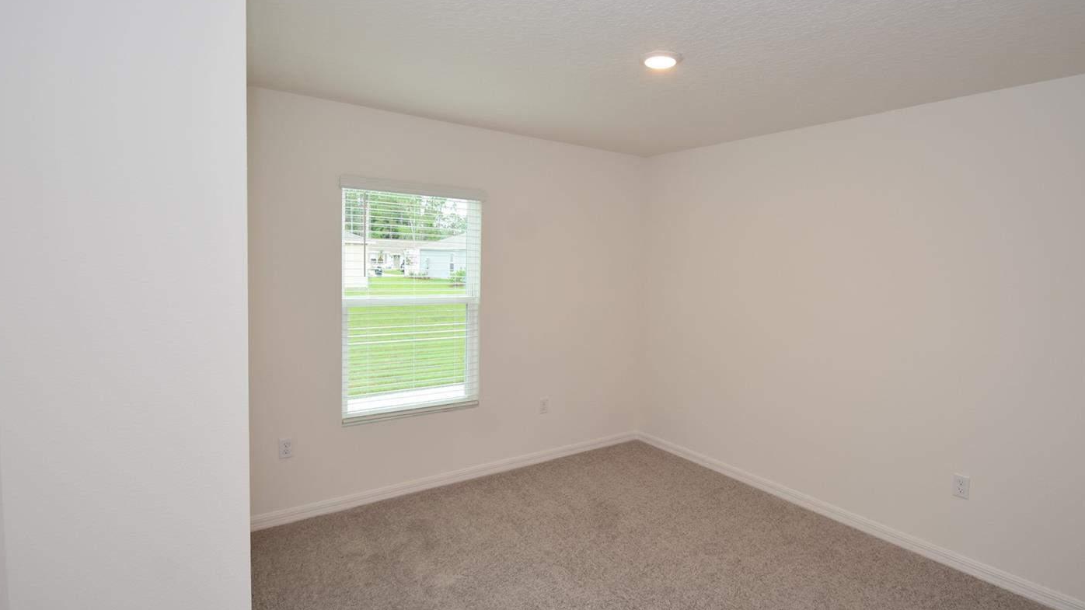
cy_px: 281
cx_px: 590
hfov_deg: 92.4
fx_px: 518
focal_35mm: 18
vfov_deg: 60.9
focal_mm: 10
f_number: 4.5
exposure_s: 1/80
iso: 200
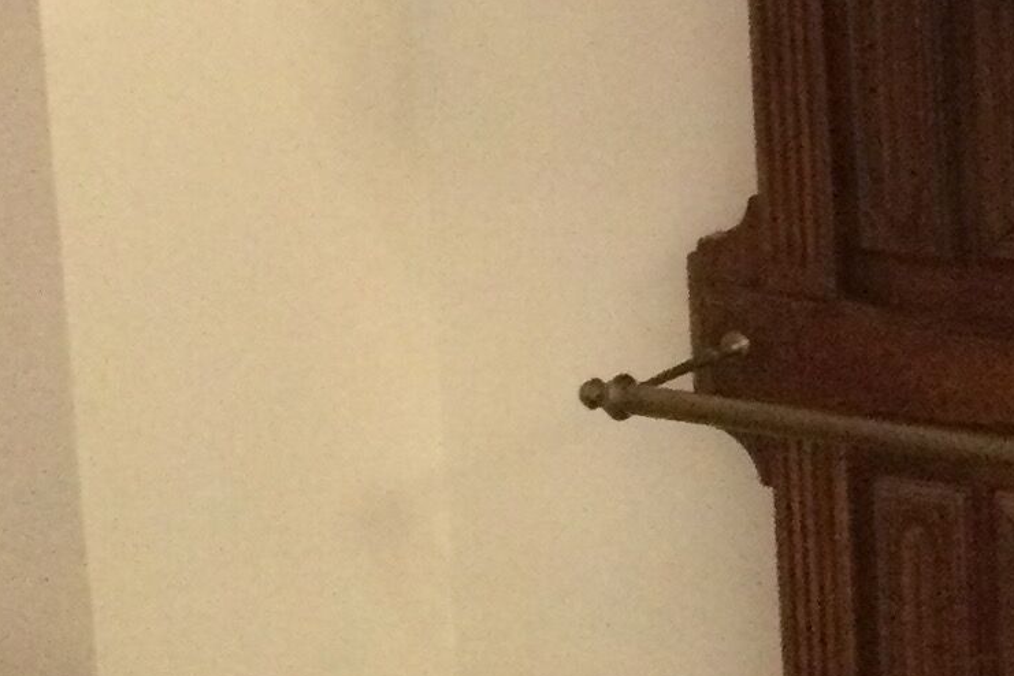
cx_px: 1404
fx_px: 3999
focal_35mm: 142
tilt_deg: -12.4
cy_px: -137
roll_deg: +2.3
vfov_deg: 9.5
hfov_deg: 13.8
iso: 250
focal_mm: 3.3
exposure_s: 1/17
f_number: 2.4
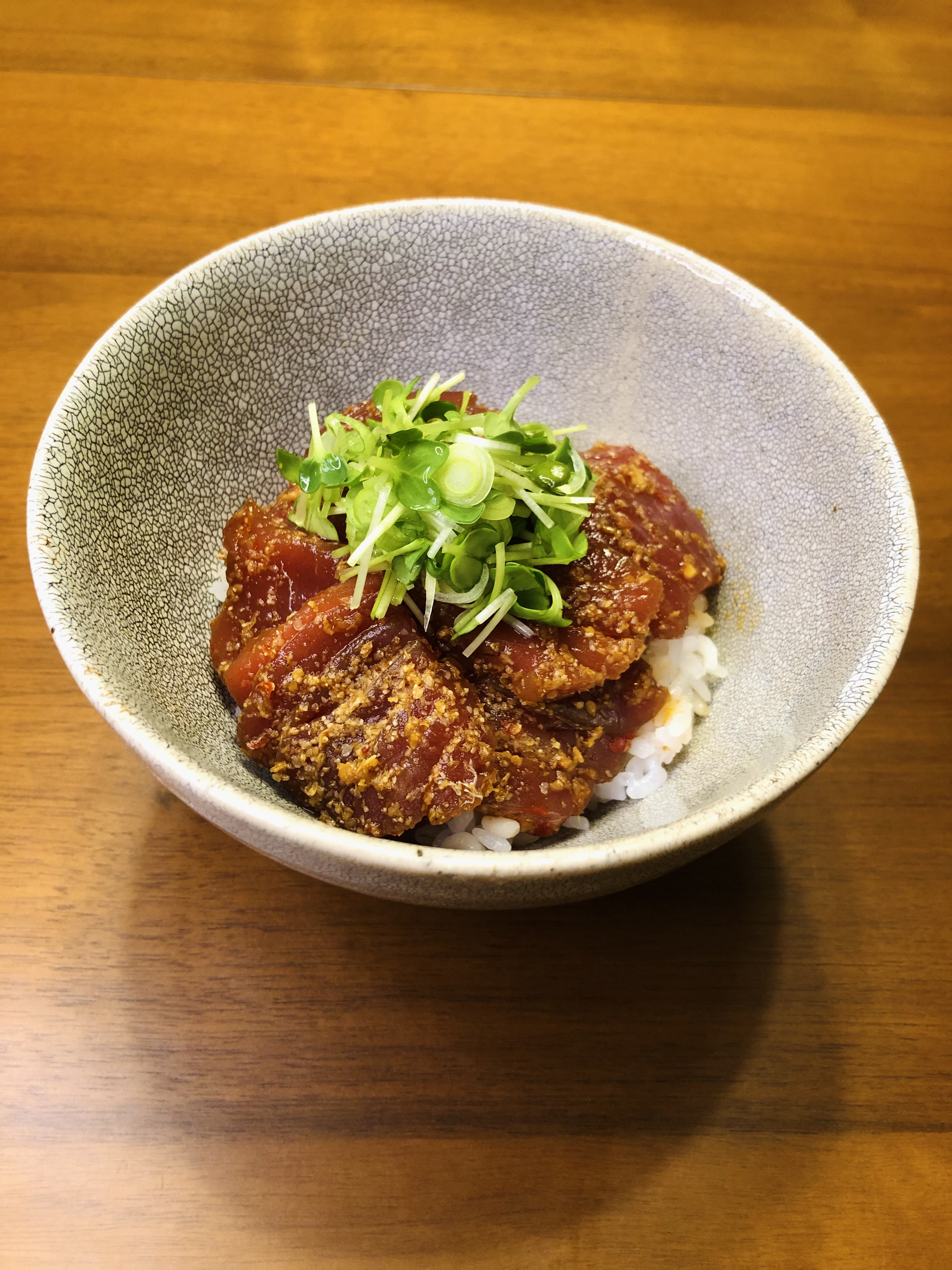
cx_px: 476
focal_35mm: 28
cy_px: 635
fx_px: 1027
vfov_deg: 63.4
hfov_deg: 49.7
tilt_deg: -56.0
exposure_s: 1/15
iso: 40
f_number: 1.8
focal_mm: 3.99
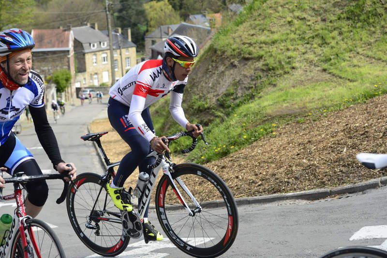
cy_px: 129
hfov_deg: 28.9
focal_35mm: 70
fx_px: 752
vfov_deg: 19.4
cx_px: 194
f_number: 6.3
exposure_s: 1/1000
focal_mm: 70
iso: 400
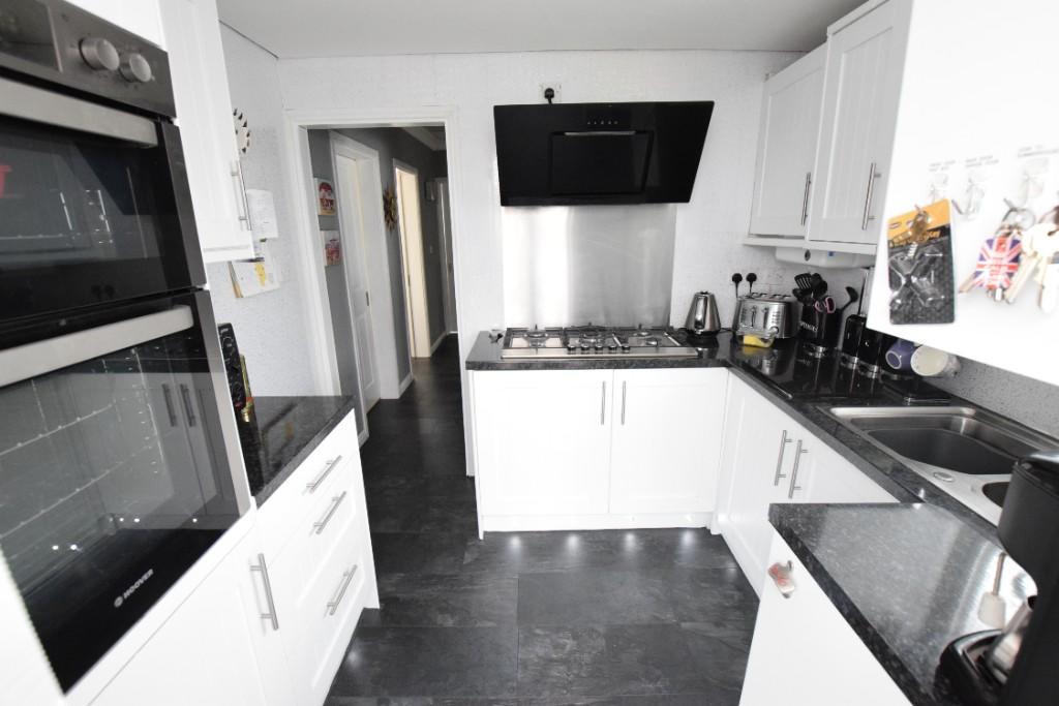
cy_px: 353
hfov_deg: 100.4
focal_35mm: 15
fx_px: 441
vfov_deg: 77.3
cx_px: 530
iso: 3200
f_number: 5.6
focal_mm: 10
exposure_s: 1/125
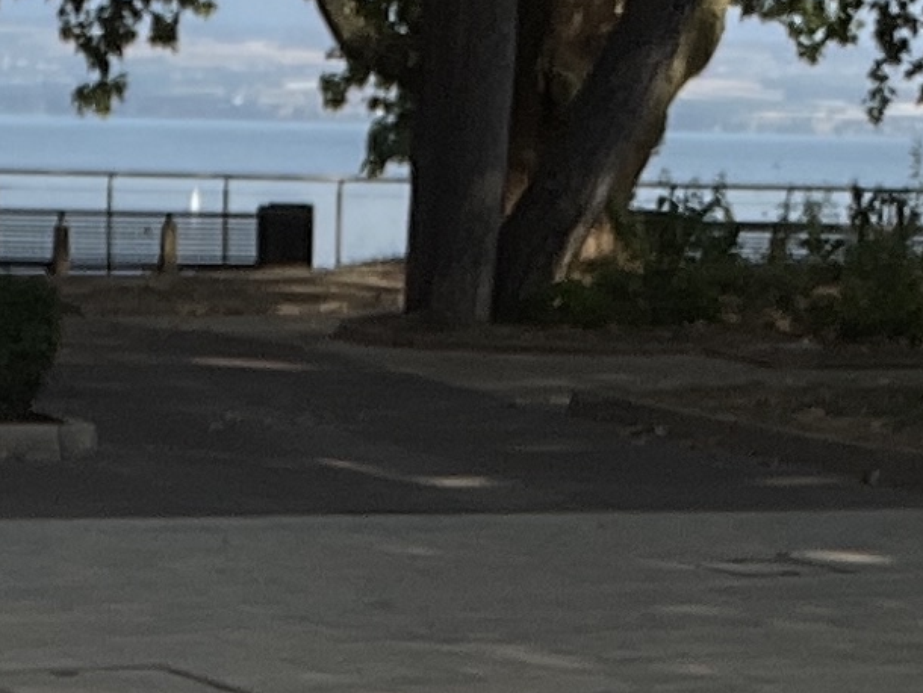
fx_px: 4055
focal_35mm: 152
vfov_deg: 9.1
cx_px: 424
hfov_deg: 13.0
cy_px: 1474
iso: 25
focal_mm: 2.71
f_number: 2.2
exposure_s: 1/1199
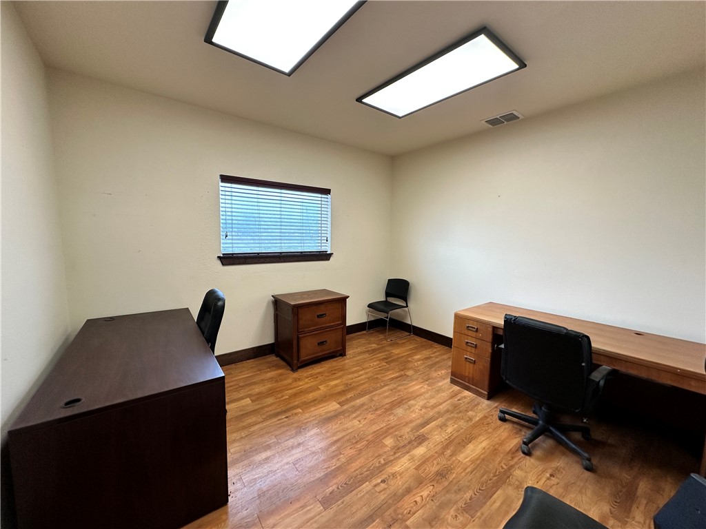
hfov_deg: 102.1
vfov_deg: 85.7
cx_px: 353
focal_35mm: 14
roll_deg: -1.1
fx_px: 286
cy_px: 264
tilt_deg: -6.3
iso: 125
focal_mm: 2.22
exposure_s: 1/120
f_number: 2.2
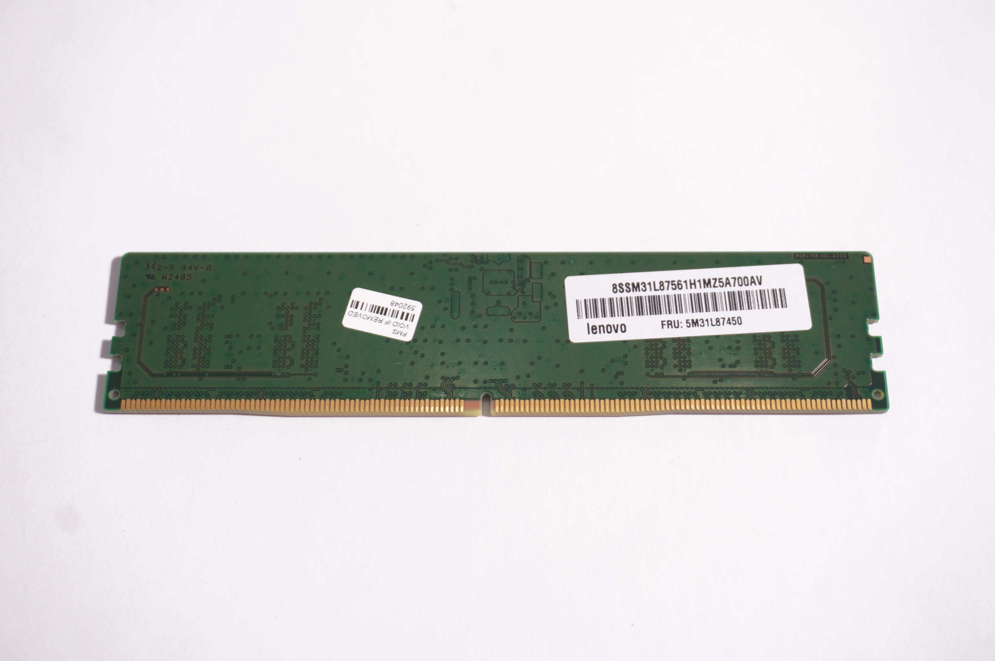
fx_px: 1450
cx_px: 498
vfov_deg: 25.7
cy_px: 330
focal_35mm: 52
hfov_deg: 37.9
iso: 160
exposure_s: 1/13
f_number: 5.6
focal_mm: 35
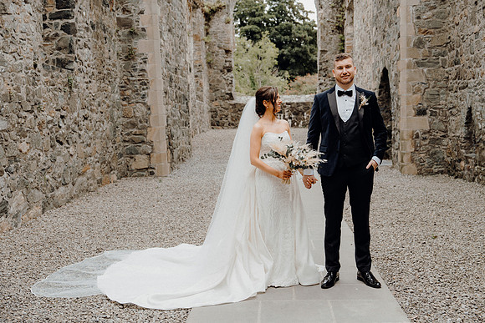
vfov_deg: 31.9
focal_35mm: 42
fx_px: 566
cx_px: 242
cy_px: 162
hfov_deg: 46.4
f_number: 3.5
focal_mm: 42
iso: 125
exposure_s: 1/160
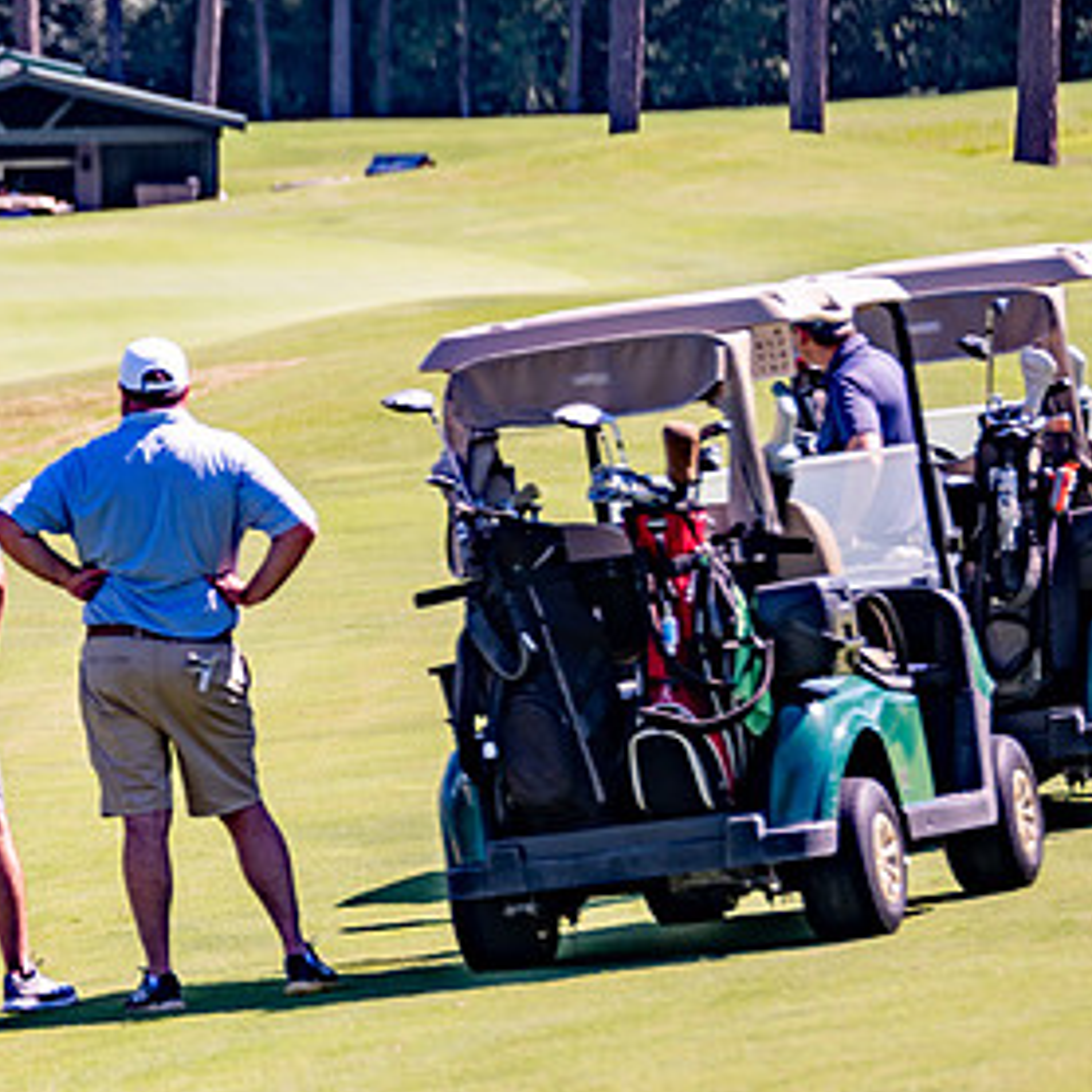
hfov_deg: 5.2
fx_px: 11956
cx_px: -165
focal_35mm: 335
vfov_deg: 5.2
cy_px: 399
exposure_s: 1/1600
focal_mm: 135
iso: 100
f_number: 2.8
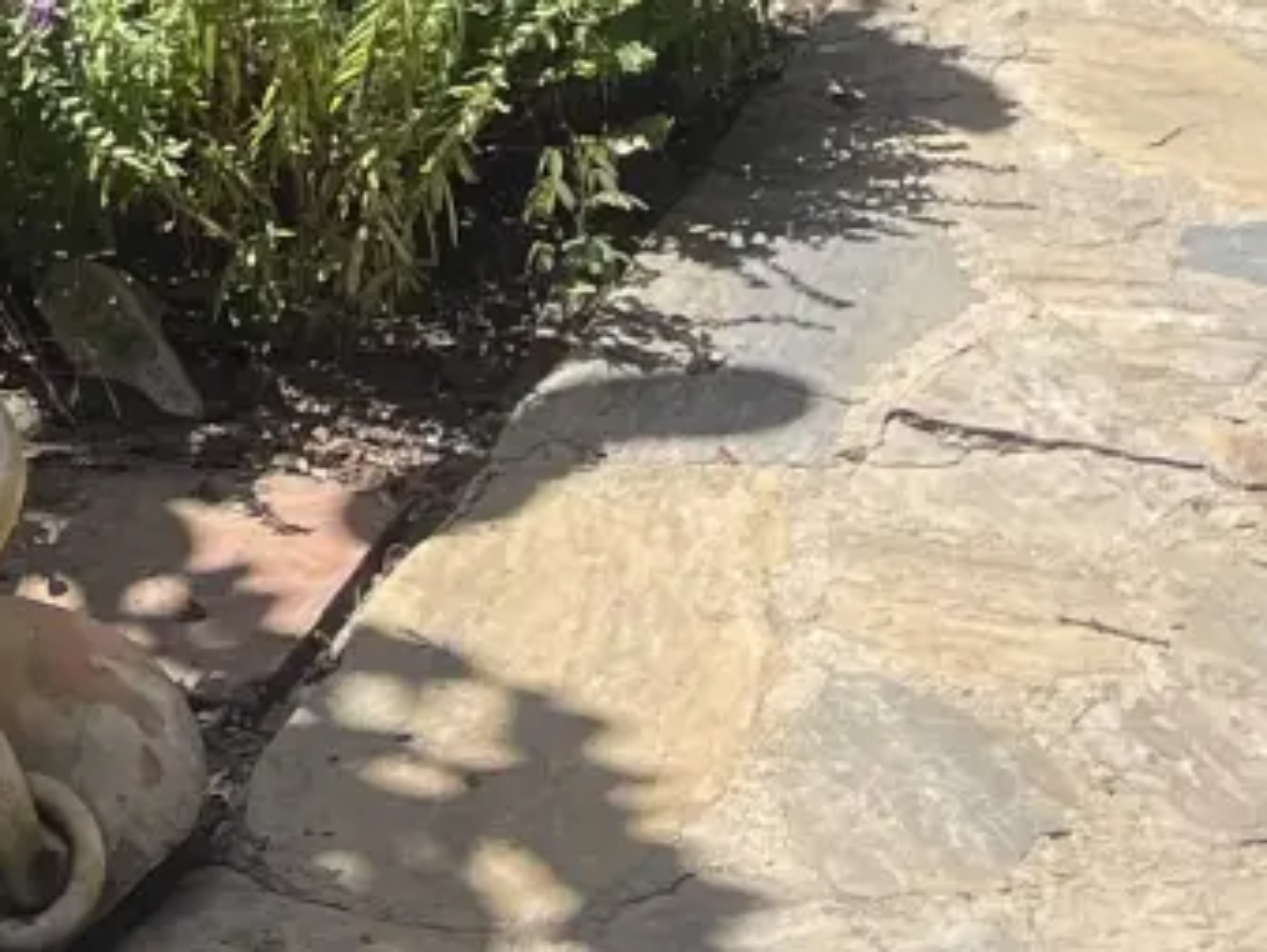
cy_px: -1563
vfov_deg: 9.1
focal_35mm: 142
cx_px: -559
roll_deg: +0.3
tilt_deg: -1.3
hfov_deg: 13.2
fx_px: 5201
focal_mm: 5.1
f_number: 1.6
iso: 32
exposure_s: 1/1534
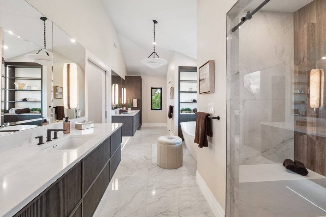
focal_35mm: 15
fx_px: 136
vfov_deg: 77.3
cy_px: 102
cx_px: 163
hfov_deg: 100.4
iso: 200
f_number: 7.1
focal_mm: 7
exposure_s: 1/6
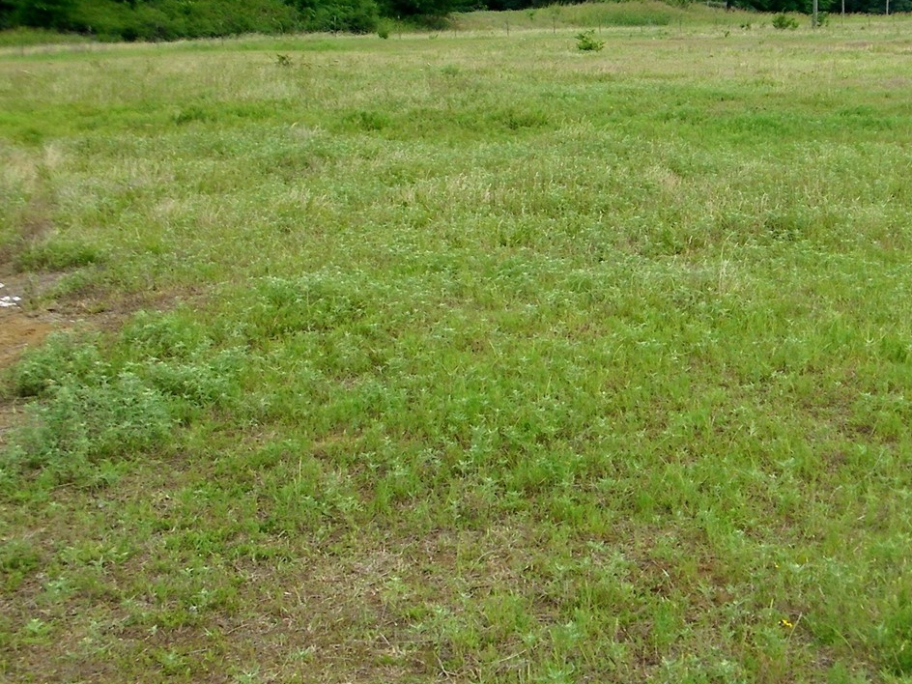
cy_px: 280
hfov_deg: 30.8
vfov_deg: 24.0
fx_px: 1607
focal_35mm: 61
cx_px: 742
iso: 80
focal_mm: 5.4
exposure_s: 1/200
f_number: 7.2
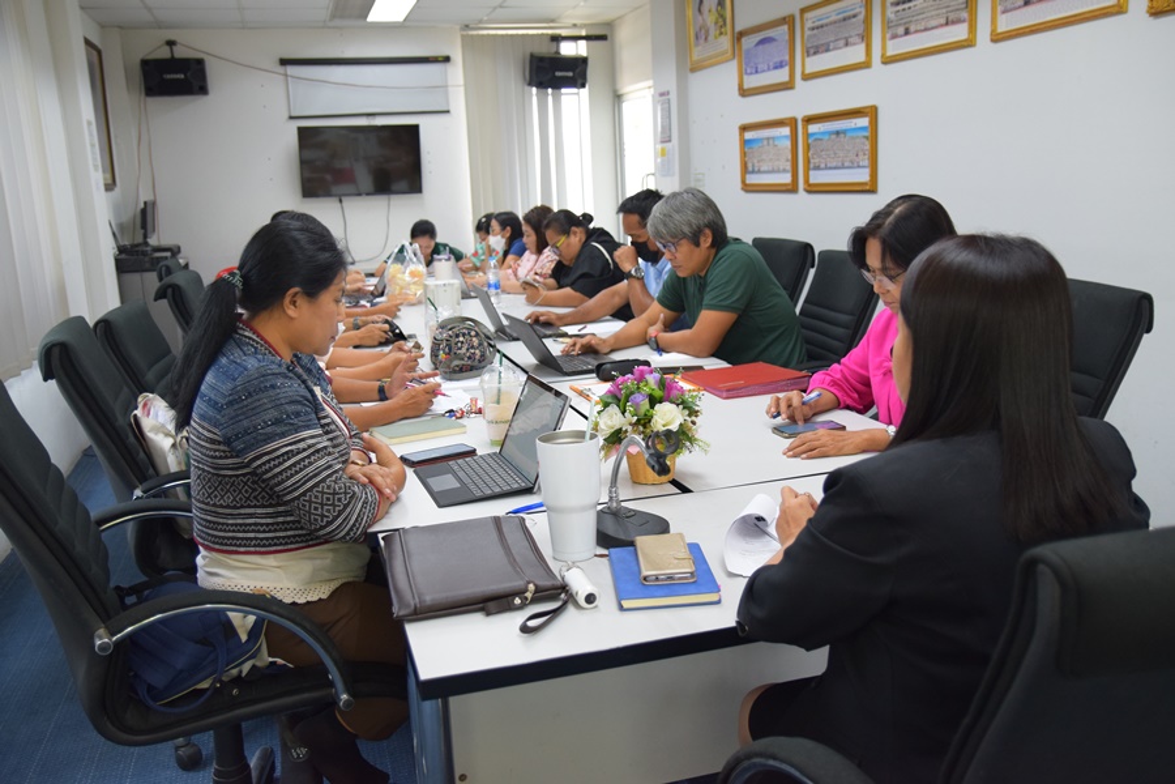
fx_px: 1077
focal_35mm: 33
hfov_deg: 57.2
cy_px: 392
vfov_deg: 40.0
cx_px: 588
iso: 1250
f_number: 2.8
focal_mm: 22
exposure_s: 1/250
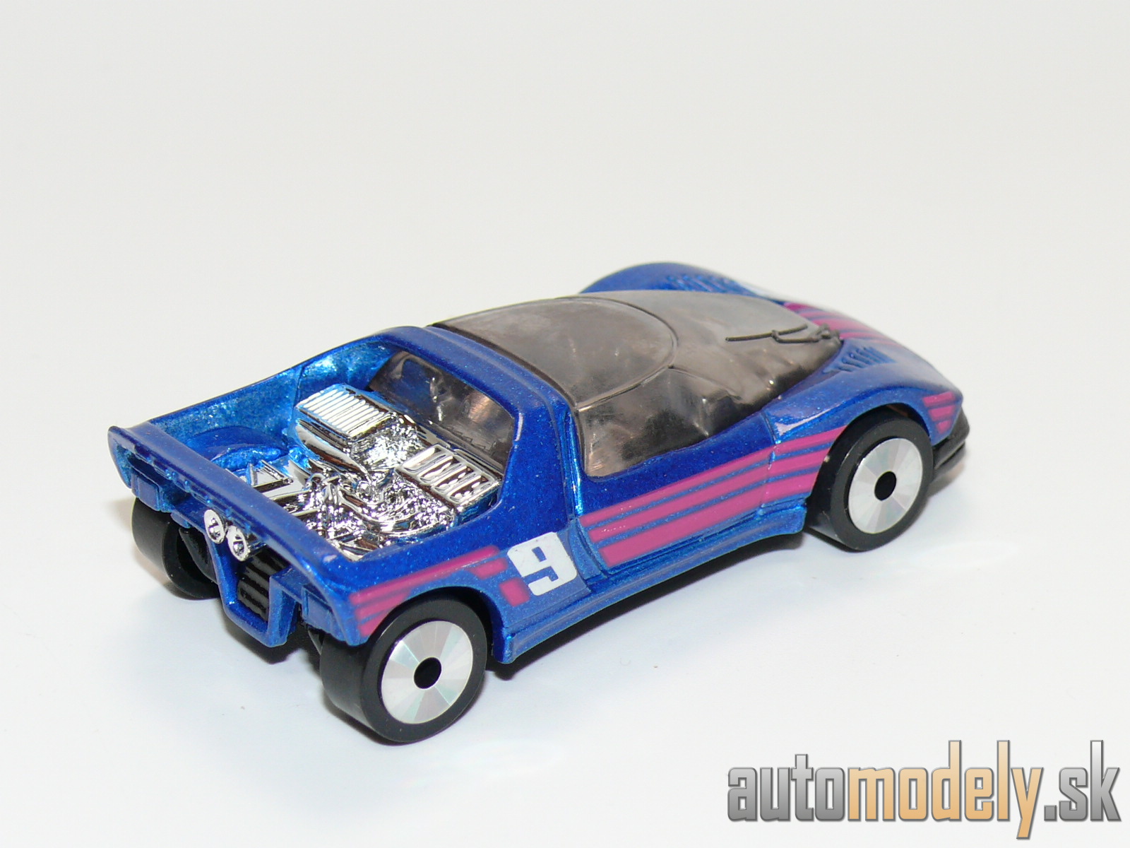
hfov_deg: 19.1
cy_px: 424
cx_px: 565
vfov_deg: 14.4
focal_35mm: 103
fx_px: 3362
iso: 100
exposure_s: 1/30
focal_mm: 13.5
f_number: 4
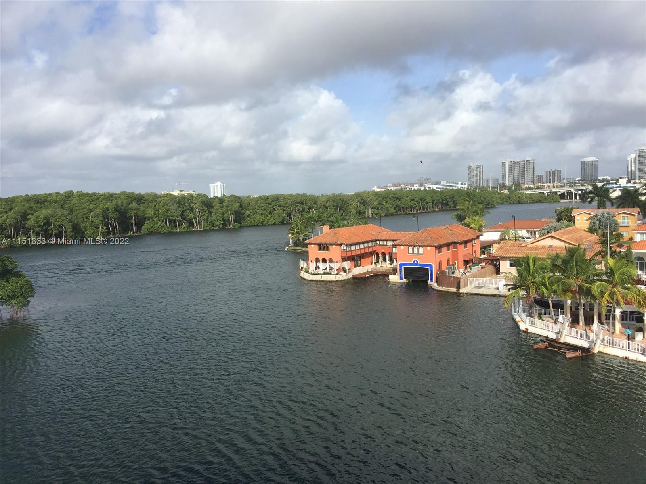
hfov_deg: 61.7
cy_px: 242
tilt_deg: -3.9
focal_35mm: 29
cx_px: 323
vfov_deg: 48.2
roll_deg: +0.8
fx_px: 541
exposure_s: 1/2475
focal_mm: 4.15
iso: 32
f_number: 2.2
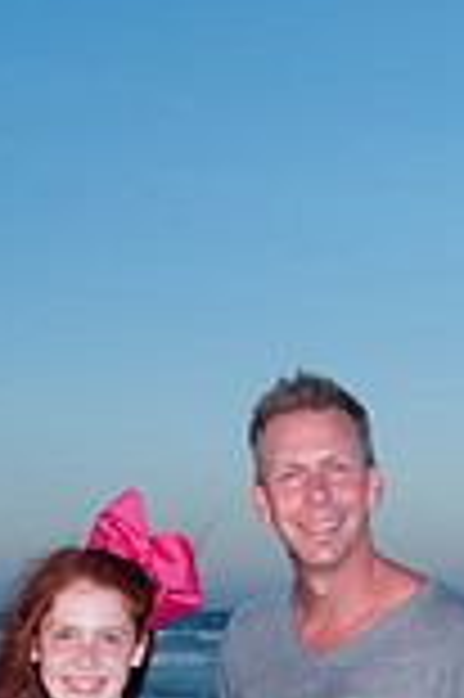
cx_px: 146
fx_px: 2189
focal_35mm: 113
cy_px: 851
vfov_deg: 17.2
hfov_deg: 12.1
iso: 100
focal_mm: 26
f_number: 8
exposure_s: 1/125
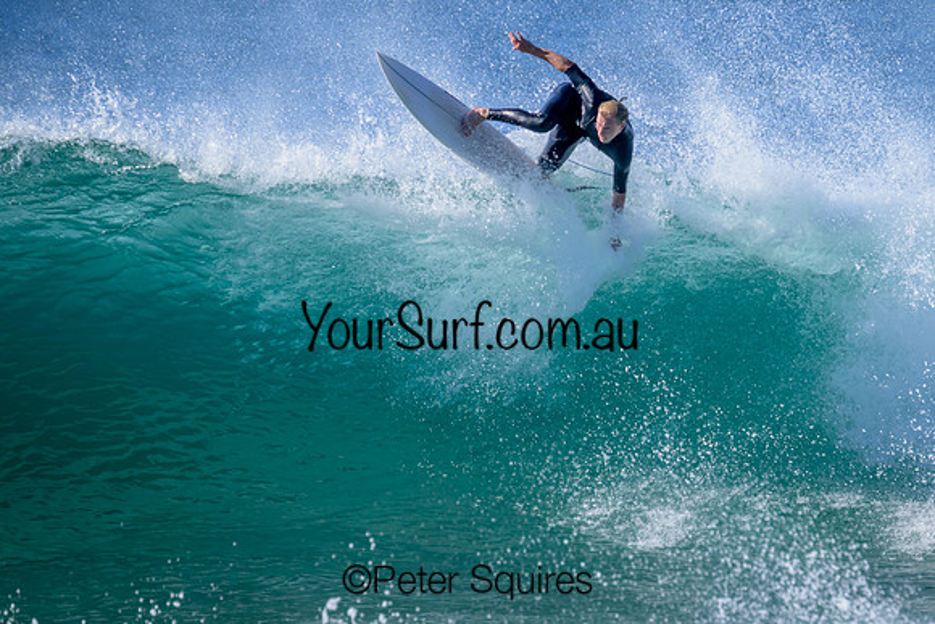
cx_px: 637
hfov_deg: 2.3
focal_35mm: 899
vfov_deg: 1.5
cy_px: 235
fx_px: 23361
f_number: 11
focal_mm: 660
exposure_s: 1/800
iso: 450
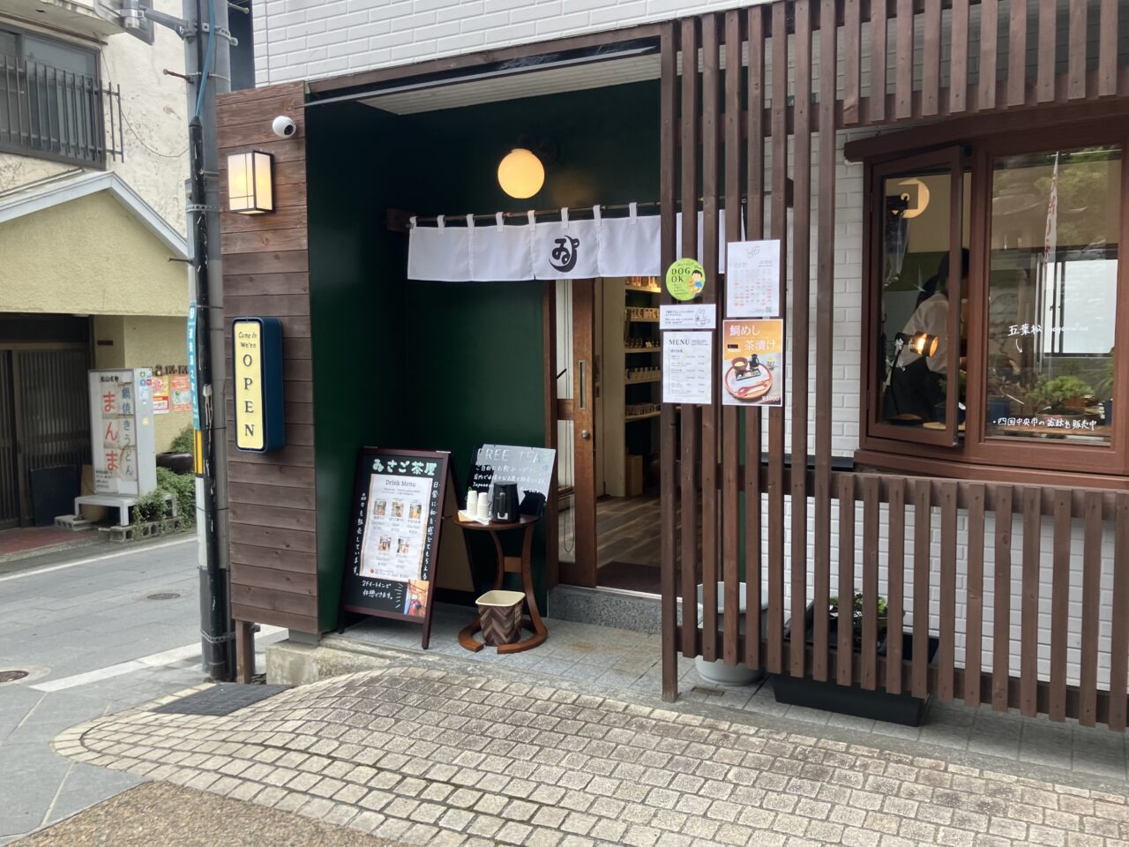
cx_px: 564
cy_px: 424
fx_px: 913
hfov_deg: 63.4
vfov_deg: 49.7
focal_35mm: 28
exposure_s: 1/121
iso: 25
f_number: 1.8
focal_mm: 3.99
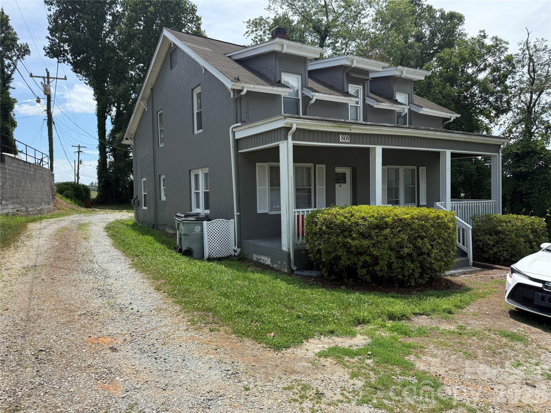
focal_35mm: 24
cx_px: 276
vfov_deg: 56.8
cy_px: 206
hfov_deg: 71.6
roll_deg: +1.1
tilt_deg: -0.8
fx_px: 382
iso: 100
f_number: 1.78
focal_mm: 6.76
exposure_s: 1/3425
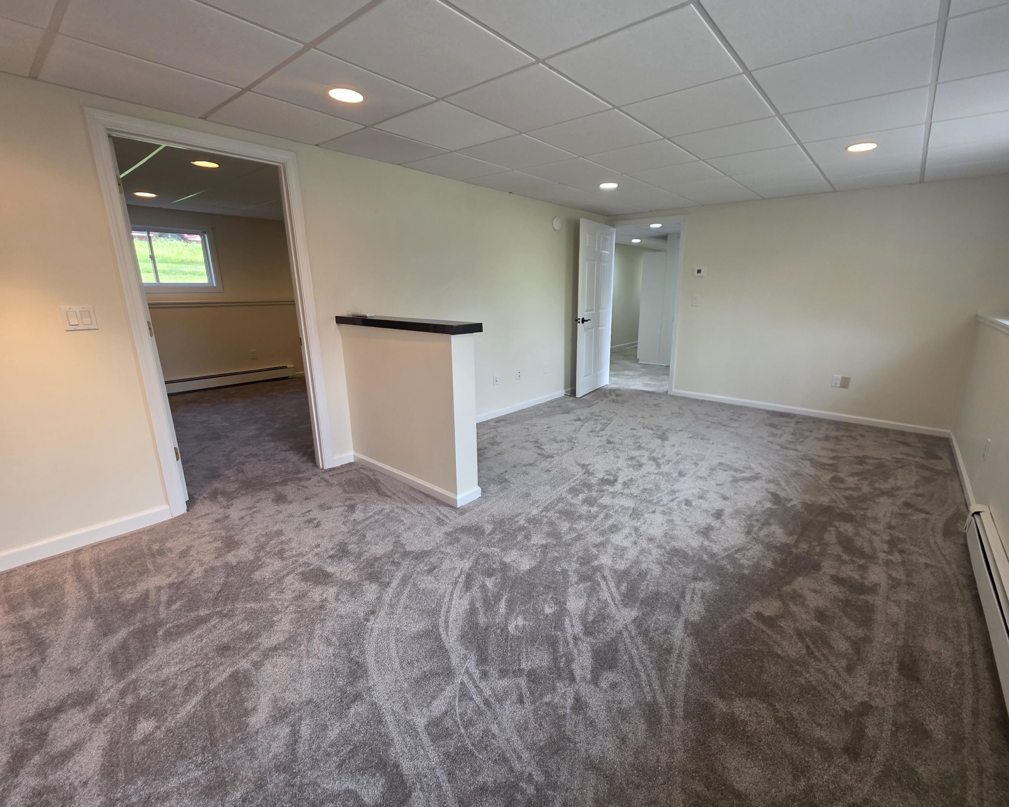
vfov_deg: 88.0
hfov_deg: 100.5
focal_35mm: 14
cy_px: 398
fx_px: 418
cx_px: 541
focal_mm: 2.2
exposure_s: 1/60
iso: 160
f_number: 1.9
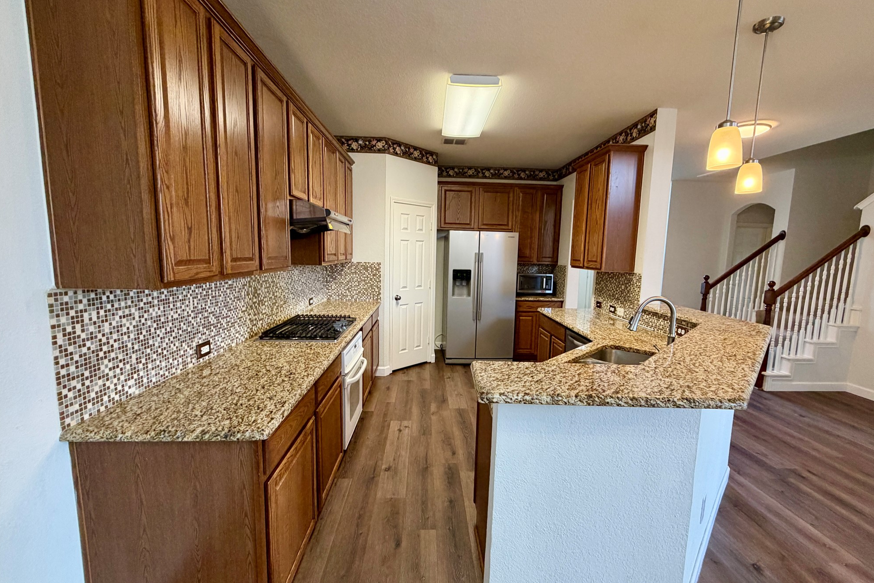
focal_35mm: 15
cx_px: 448
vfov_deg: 77.2
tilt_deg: -9.6
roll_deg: -0.7
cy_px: 317
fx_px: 364
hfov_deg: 100.4
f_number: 2.2
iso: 200
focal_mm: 2.22
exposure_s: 1/60
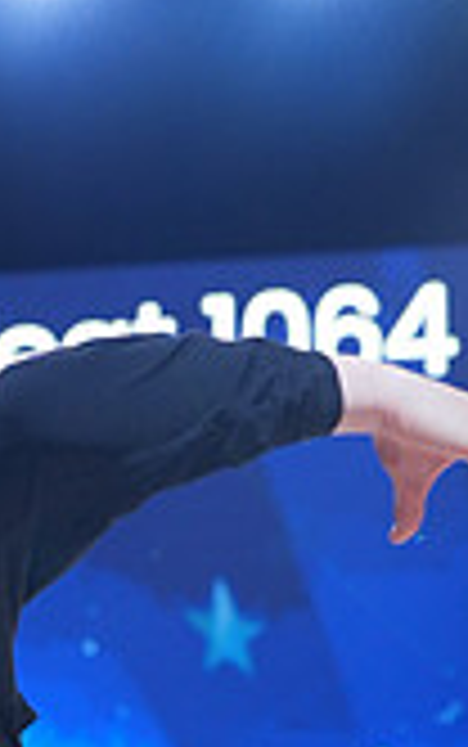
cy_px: 1206
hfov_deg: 5.2
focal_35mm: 249
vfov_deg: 8.2
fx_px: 5073
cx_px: -223
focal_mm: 70
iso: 800
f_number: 4.5
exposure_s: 1/400
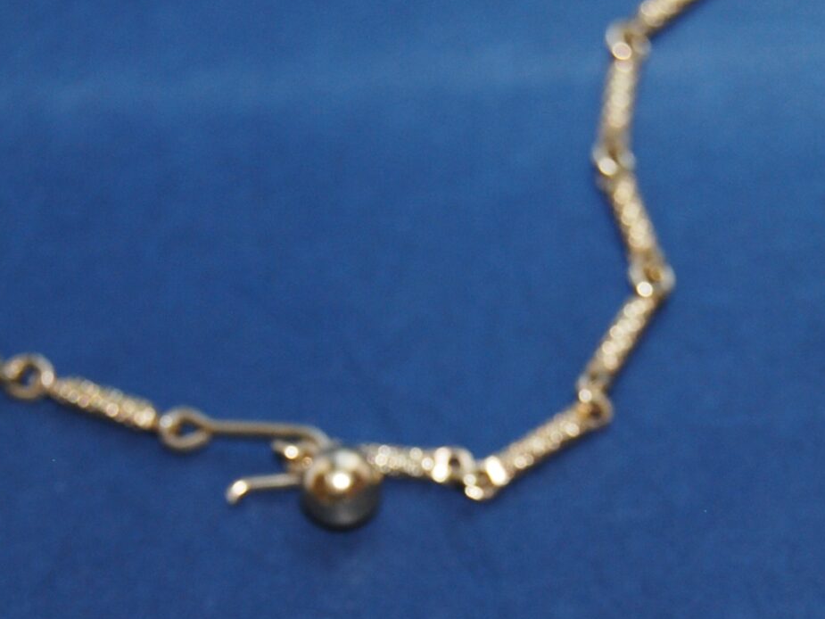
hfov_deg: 13.0
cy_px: 595
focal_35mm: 152
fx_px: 3623
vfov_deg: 9.7
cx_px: 485
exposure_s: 1/60
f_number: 4.8
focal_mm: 38
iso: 200
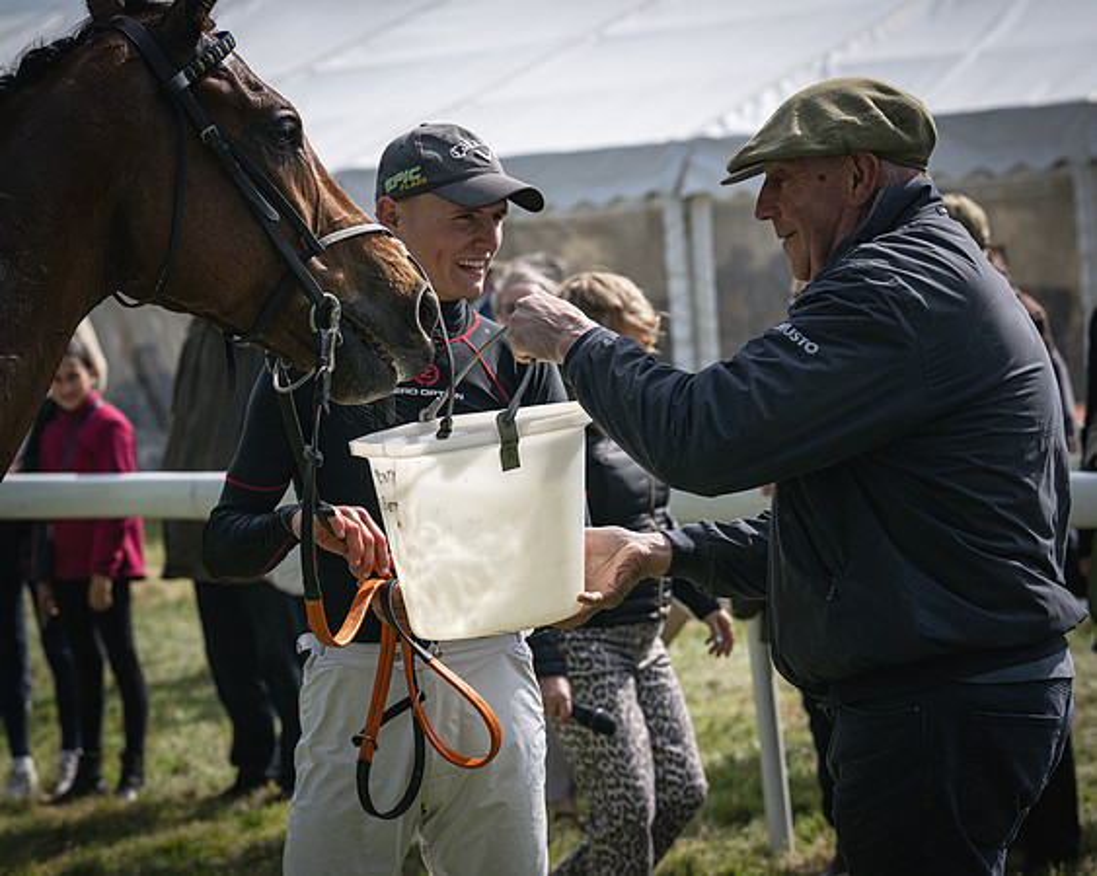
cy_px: 492
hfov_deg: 17.7
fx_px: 3528
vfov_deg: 14.2
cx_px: 539
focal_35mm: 109
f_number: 5
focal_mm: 86
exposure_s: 1/5000
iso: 400
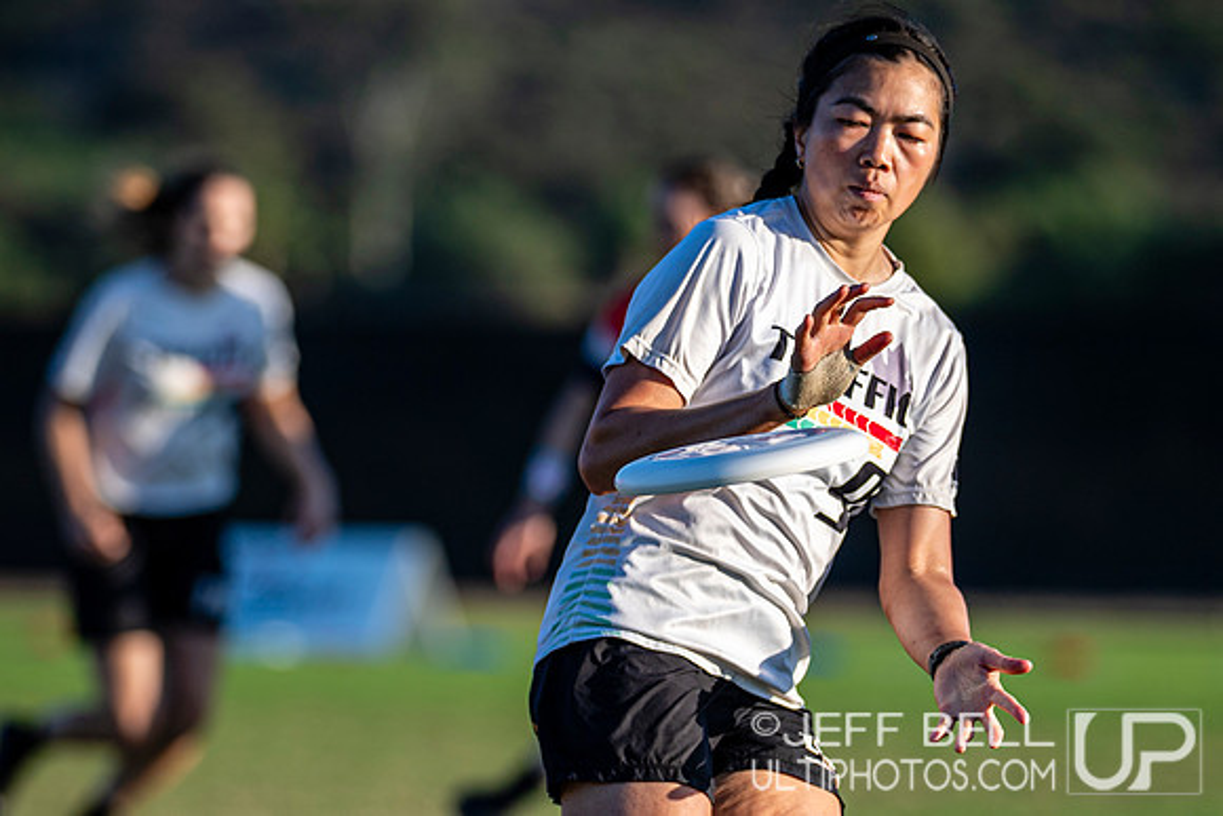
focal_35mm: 359
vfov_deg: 3.8
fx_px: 12214
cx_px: 619
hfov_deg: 5.7
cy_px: 546
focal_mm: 210
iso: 125
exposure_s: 1/1250
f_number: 3.2
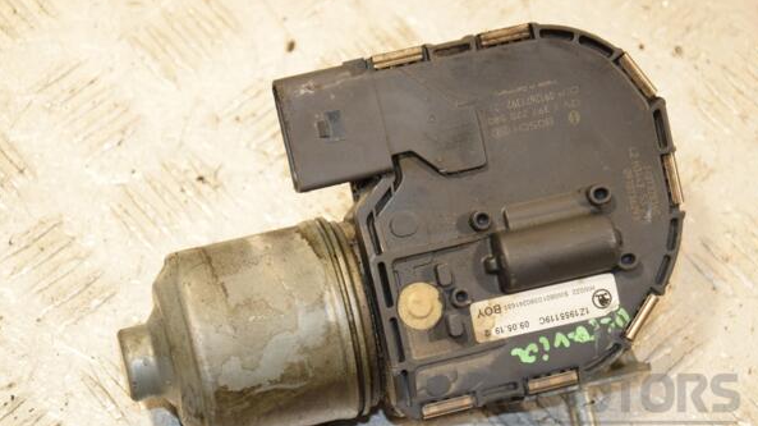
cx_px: 381
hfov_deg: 20.4
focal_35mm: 105
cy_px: 223
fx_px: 2110
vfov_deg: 11.5
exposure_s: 1/200
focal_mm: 66
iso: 800
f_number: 6.3
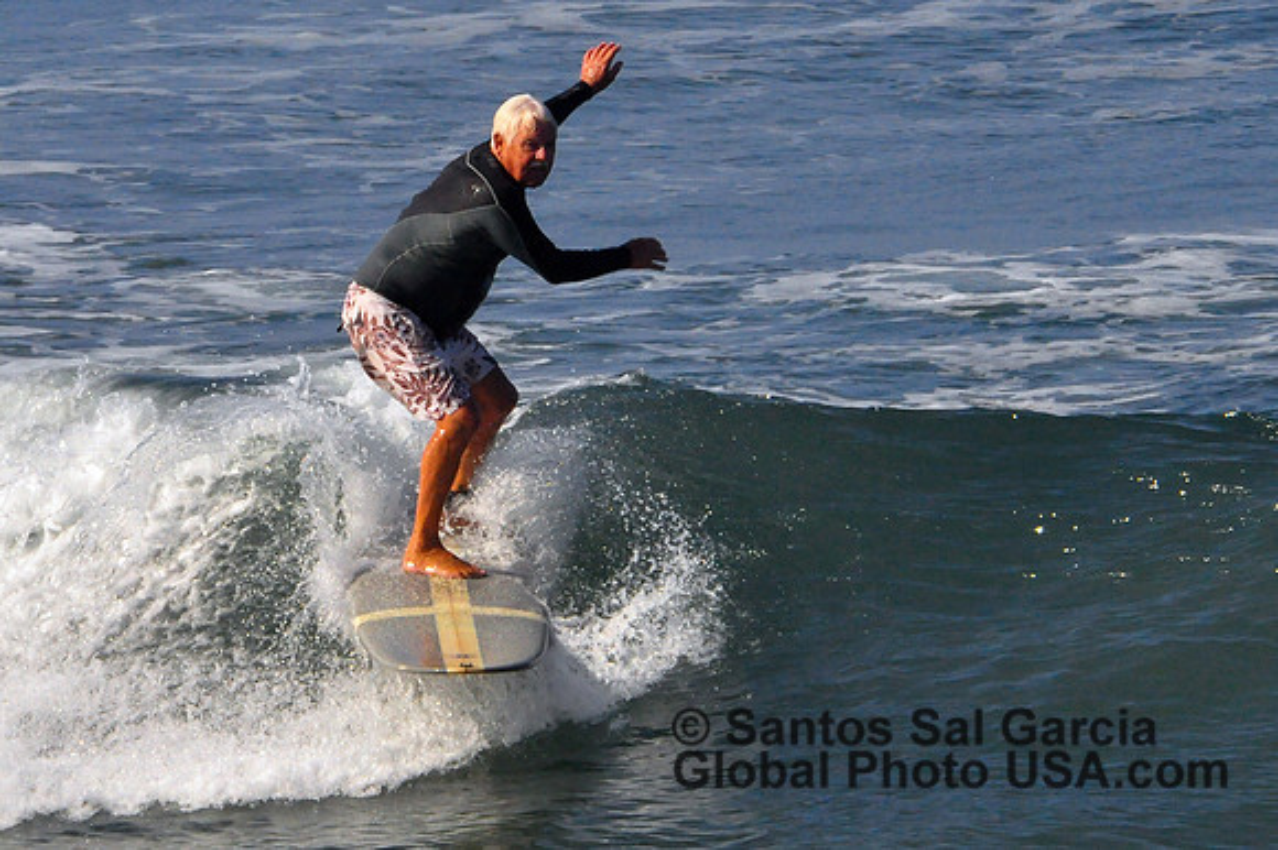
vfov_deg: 1.7
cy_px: 425
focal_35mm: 825
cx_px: 639
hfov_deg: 2.5
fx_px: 29270
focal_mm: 550
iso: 1250
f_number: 20
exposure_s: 1/500
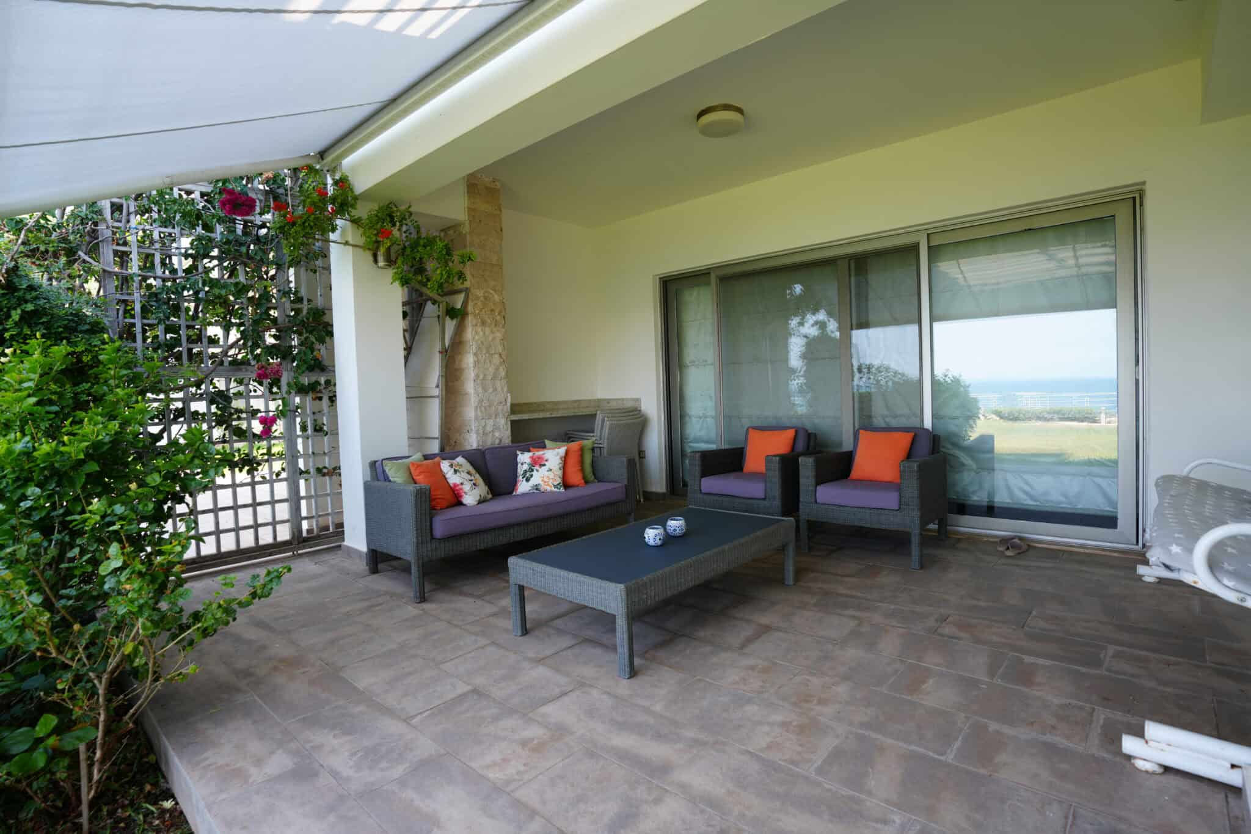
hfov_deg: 90.0
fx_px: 625
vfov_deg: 67.4
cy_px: 417
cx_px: 626
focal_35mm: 18
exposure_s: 1/60
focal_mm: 18
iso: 100
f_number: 4
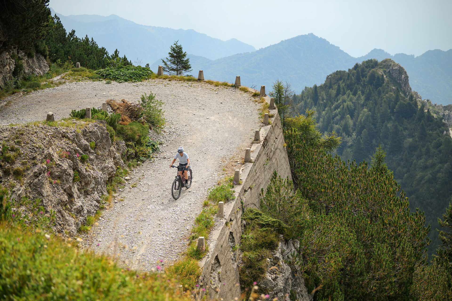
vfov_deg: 19.5
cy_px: 150
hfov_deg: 28.8
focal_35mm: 70
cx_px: 226
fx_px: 879
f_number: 2.8
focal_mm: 70
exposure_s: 1/3200
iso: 160
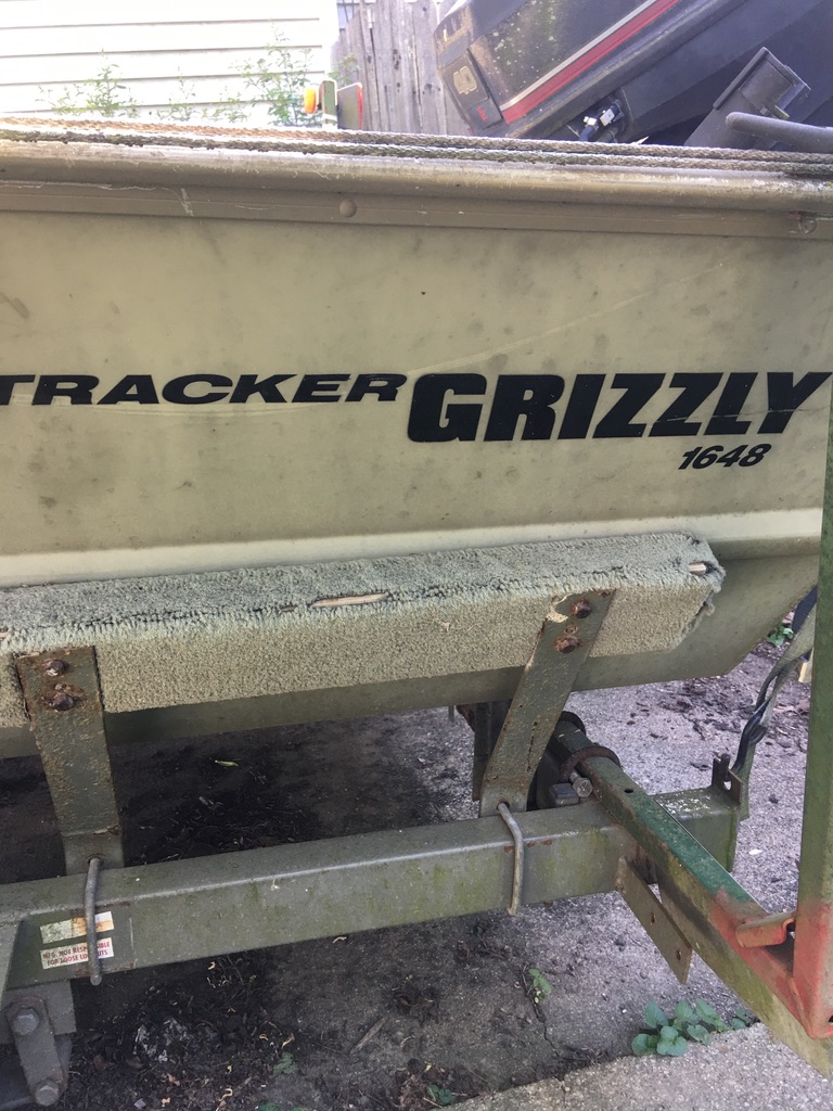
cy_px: 556
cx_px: 416
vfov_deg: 61.7
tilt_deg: -15.2
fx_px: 930
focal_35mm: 29
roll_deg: +5.7
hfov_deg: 48.2
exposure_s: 1/30
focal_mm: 4.15
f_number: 2.2
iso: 25
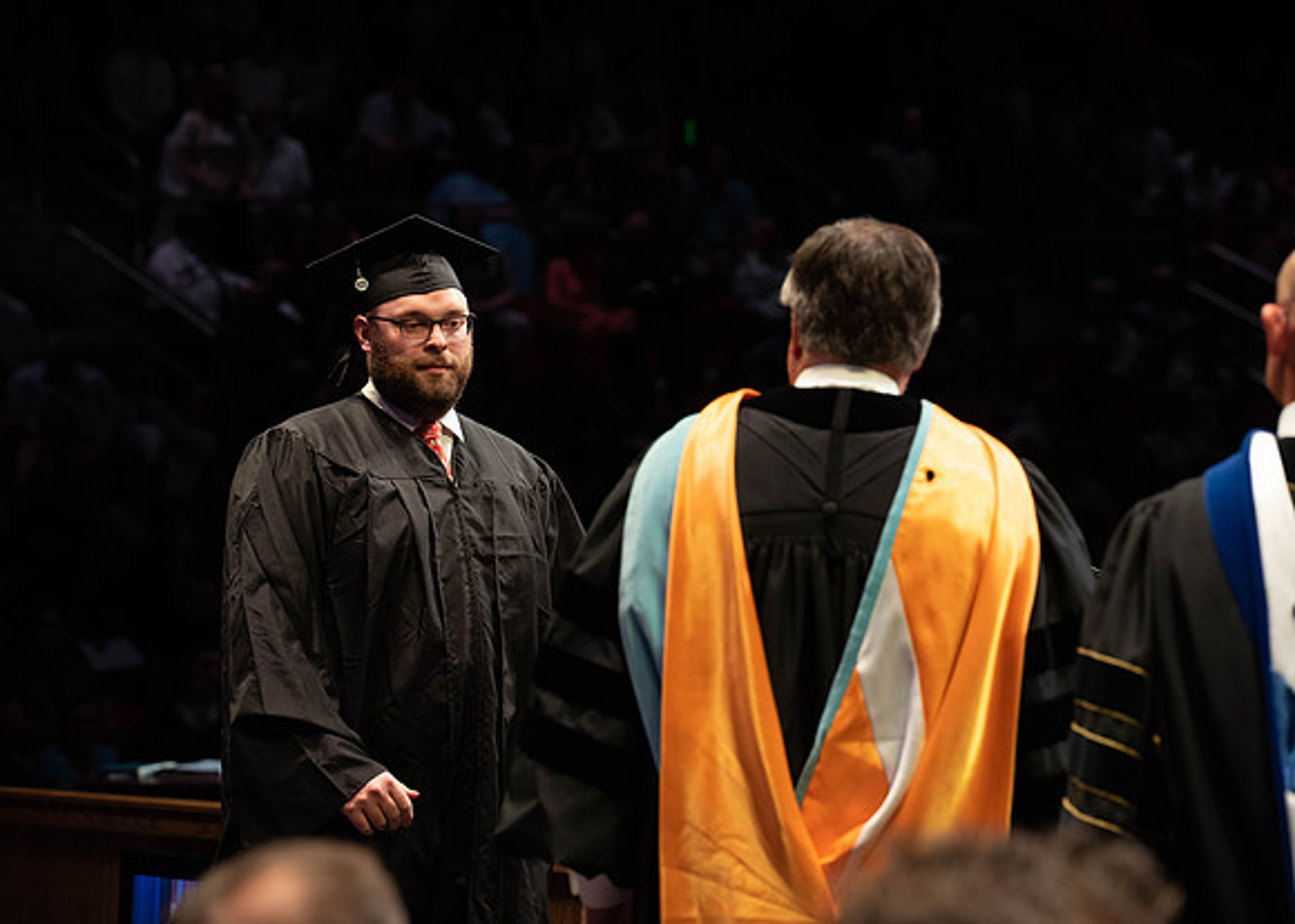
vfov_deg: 10.7
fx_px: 4950
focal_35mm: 135
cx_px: 582
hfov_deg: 14.9
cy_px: 449
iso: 1600
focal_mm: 125
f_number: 4.5
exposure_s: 1/320
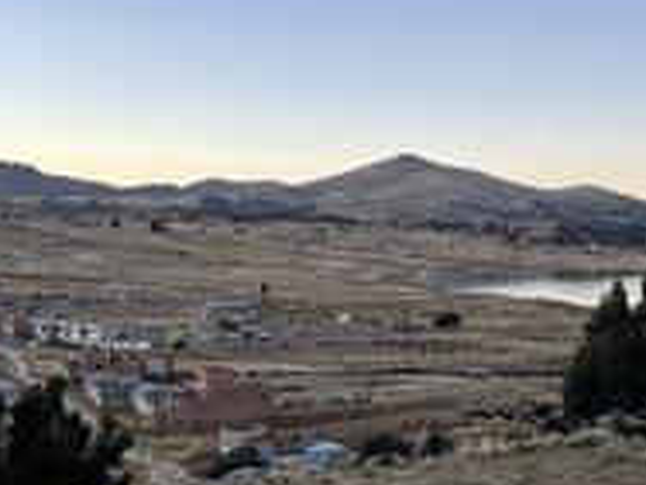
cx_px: 555
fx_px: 1101
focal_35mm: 59
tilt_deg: -0.6
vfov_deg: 24.8
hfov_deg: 31.5
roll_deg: -1.0
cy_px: 255
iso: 32
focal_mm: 4.2
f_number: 1.6
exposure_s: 1/121
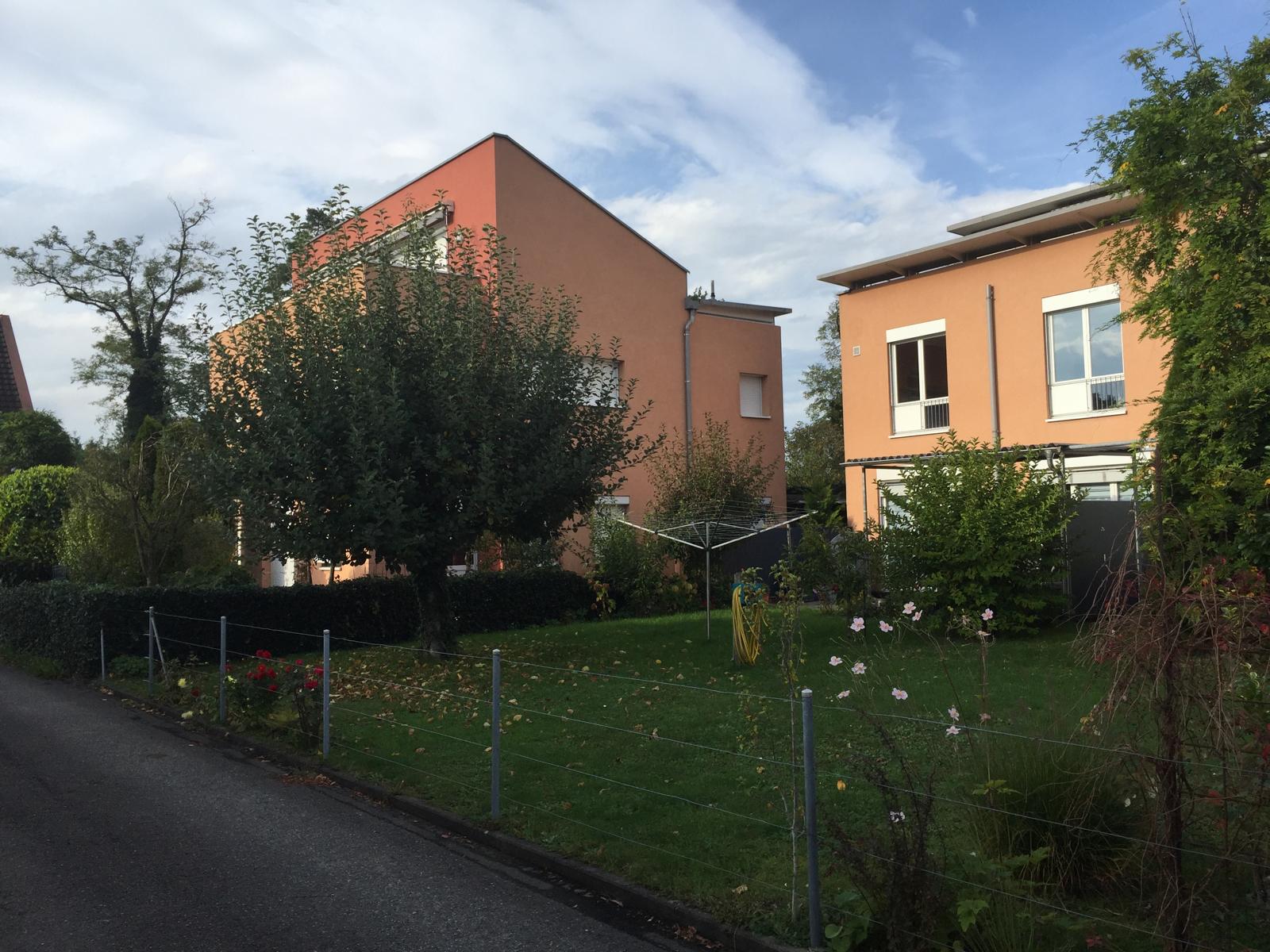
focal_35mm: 29
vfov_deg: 48.2
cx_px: 635
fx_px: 1064
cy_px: 476
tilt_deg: +2.4
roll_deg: +0.5
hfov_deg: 61.7
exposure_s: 1/1319
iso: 32
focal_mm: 4.15
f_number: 2.2
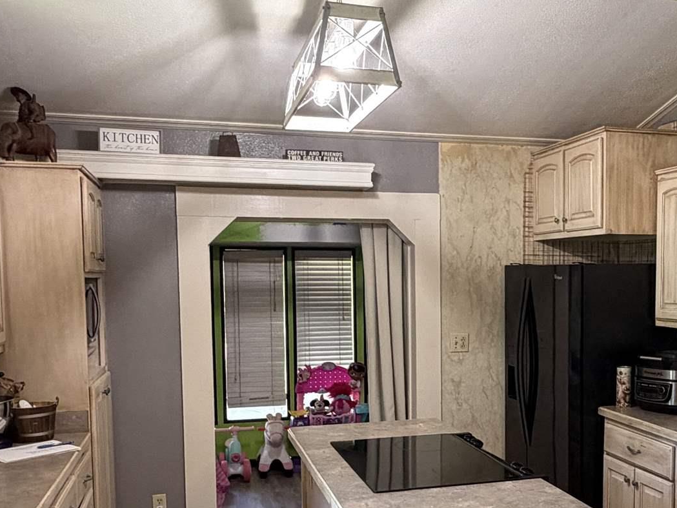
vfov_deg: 34.8
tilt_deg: -3.8
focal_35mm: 41
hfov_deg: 44.9
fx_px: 802
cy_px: 338
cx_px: 467
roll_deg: +0.3
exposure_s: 1/60
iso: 250
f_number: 2.2
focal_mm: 2.22
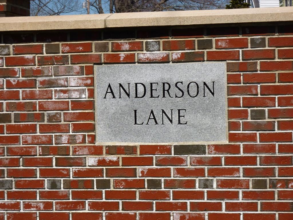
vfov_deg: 13.3
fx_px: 939
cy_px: 110
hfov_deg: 17.7
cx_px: 146
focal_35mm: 111
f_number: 5.6
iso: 80
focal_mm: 18.2
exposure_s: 1/1000
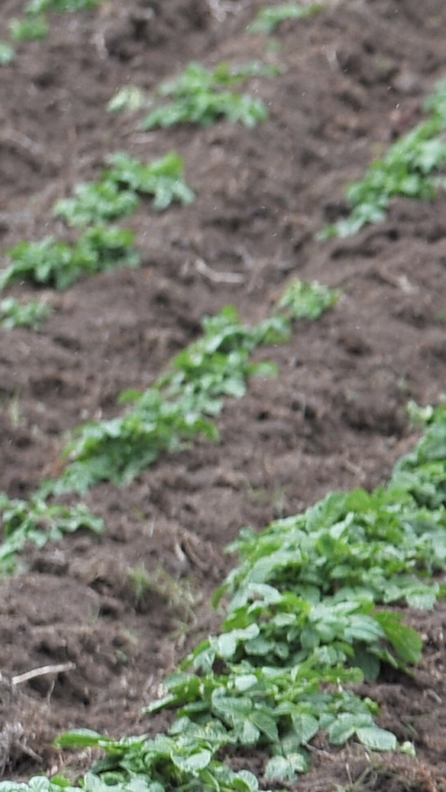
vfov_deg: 8.2
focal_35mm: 264
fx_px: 5548
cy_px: 567
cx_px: 1195
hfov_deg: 4.5
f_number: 4
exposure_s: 1/1250
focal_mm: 58
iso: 250
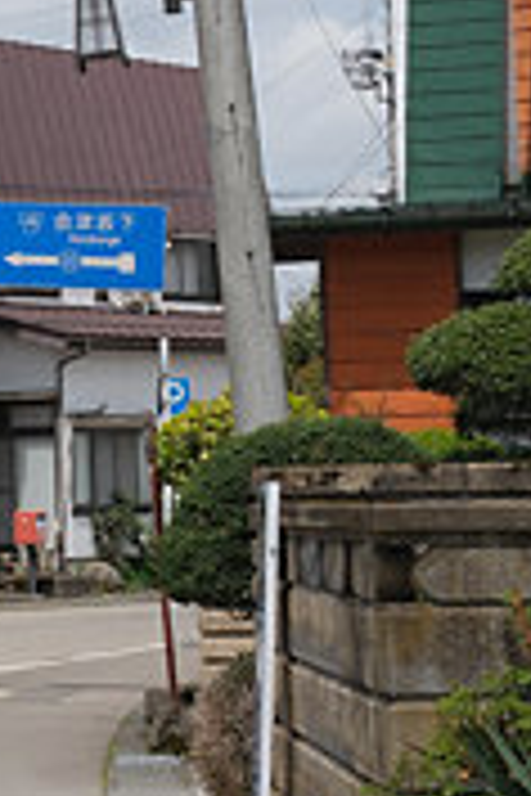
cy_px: 67
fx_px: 3650
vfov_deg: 12.4
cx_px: -540
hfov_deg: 7.9
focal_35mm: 165
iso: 125
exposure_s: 1/240
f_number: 9
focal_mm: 25.6
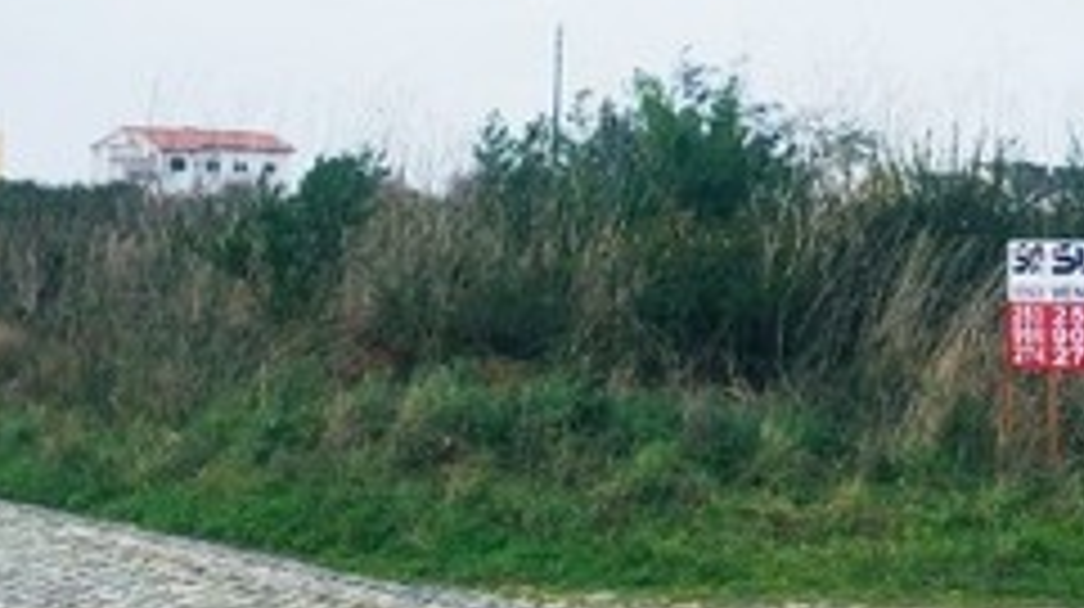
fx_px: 2412
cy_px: 216
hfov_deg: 24.3
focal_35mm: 84
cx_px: 1066
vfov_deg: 14.3
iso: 32
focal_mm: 4.15
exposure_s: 1/1199
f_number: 2.2
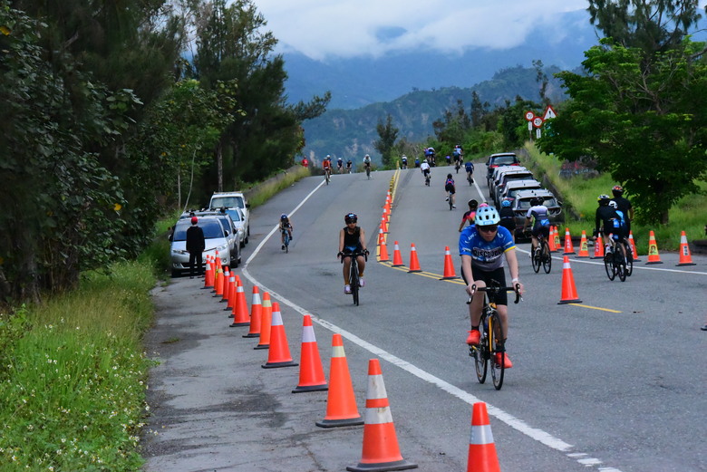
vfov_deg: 10.2
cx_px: 354
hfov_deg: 15.2
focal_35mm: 135
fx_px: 2653
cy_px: 236
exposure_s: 1/3200
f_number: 14
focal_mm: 135
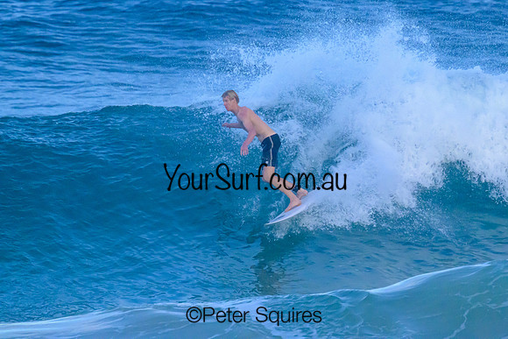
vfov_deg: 1.4
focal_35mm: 959
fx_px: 13537
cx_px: 305
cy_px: 136
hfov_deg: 2.1
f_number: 11
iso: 8000
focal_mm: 800
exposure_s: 1/1600
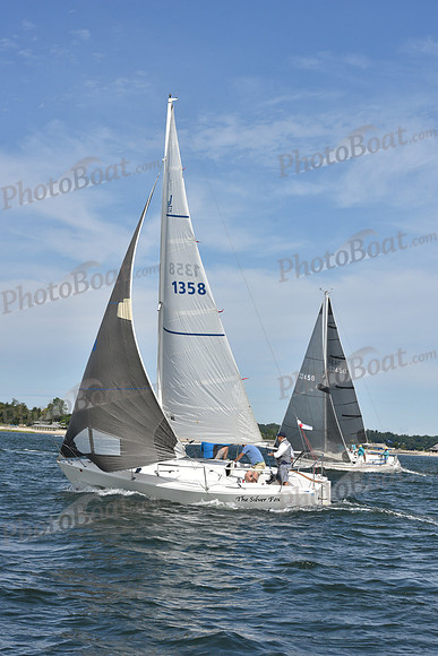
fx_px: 1277
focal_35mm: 70
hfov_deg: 19.5
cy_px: 328
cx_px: 219
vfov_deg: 28.8
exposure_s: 1/1000
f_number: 11
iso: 320
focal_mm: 70
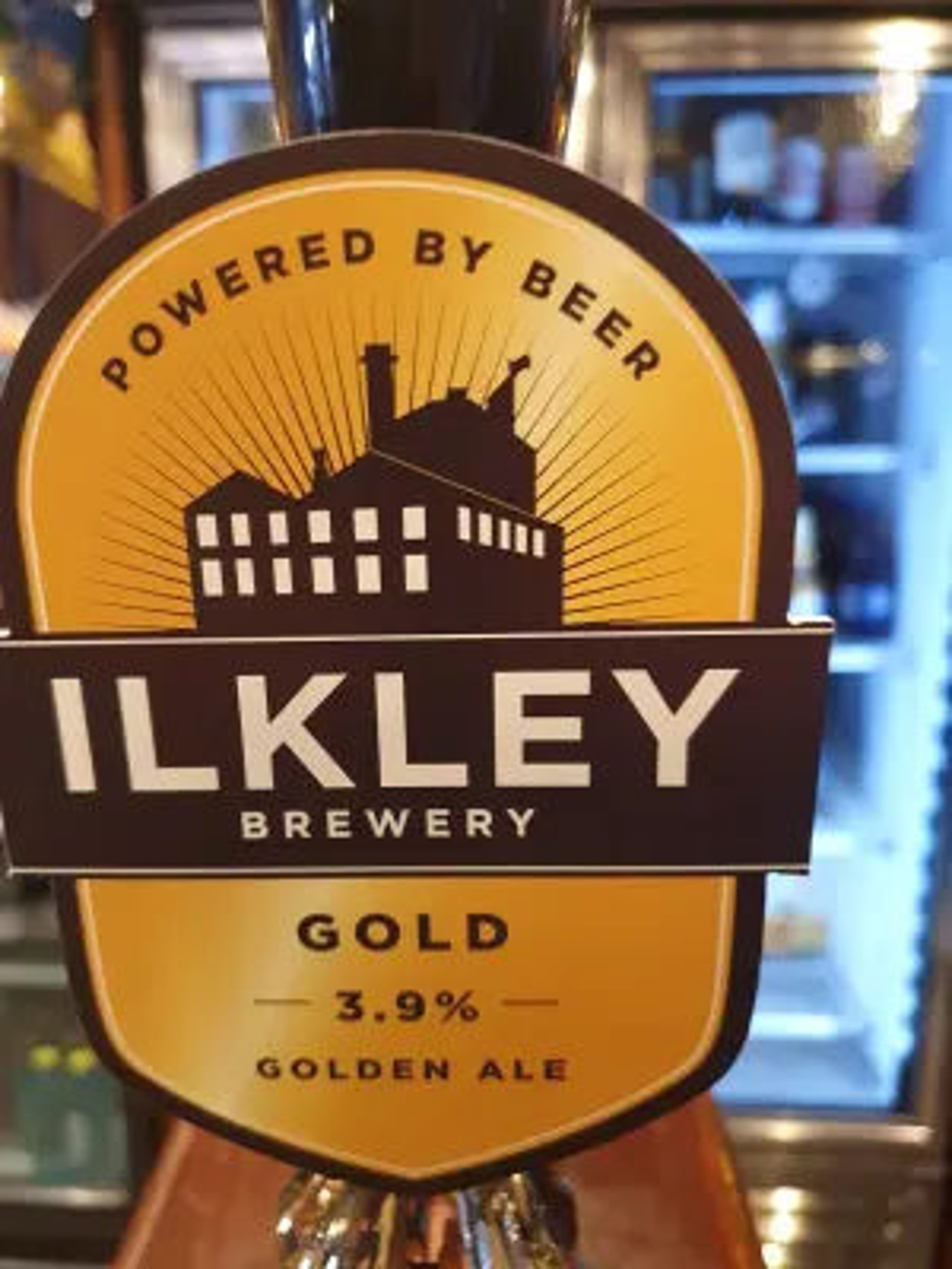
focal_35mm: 26
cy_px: 634
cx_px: 476
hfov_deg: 53.1
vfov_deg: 67.3
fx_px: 953
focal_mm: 4.32
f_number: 1.5
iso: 320
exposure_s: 1/33
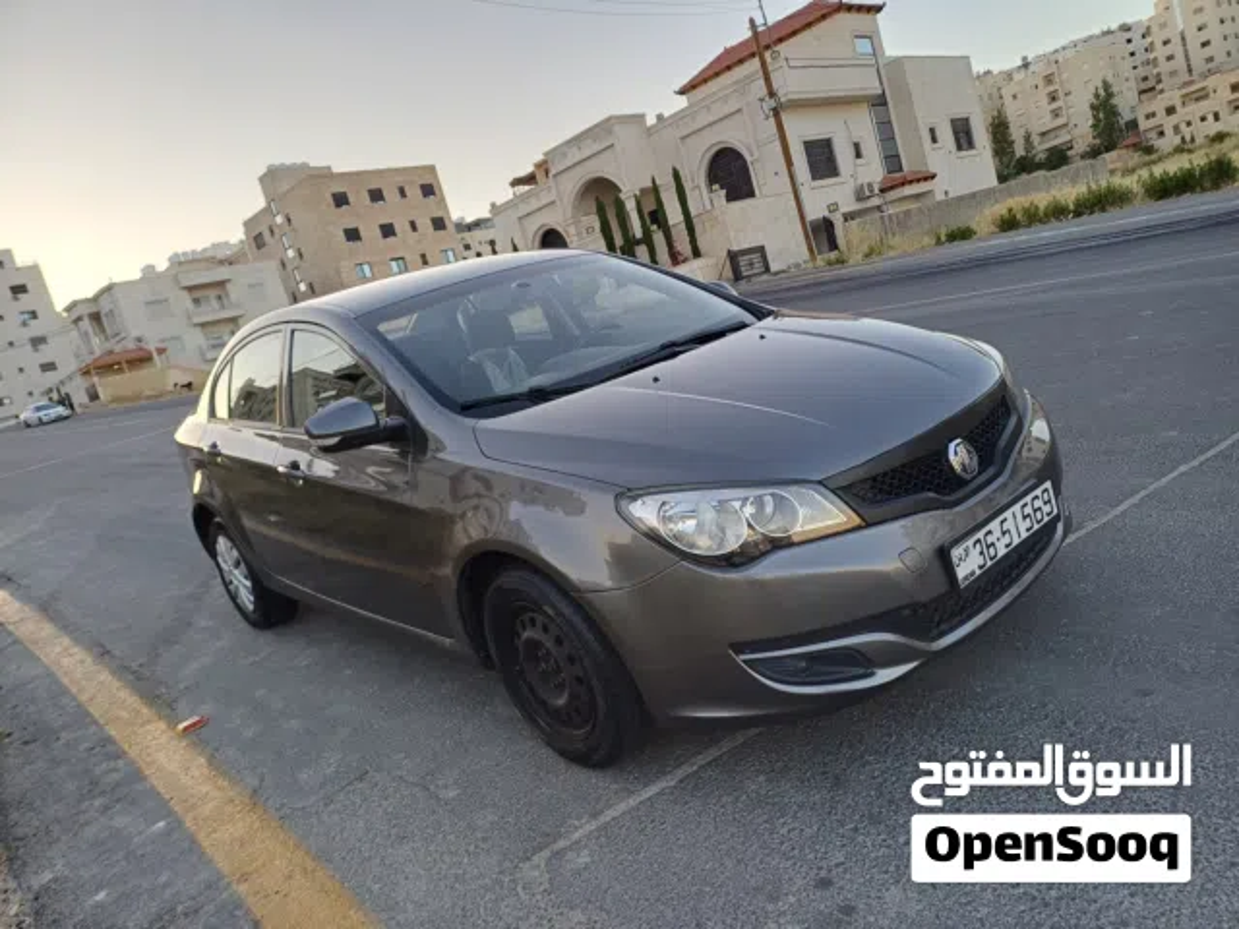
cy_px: 464
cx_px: 620
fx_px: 895
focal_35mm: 25
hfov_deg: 69.4
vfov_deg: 54.9
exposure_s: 1/107
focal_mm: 4.65
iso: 50
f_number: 1.8
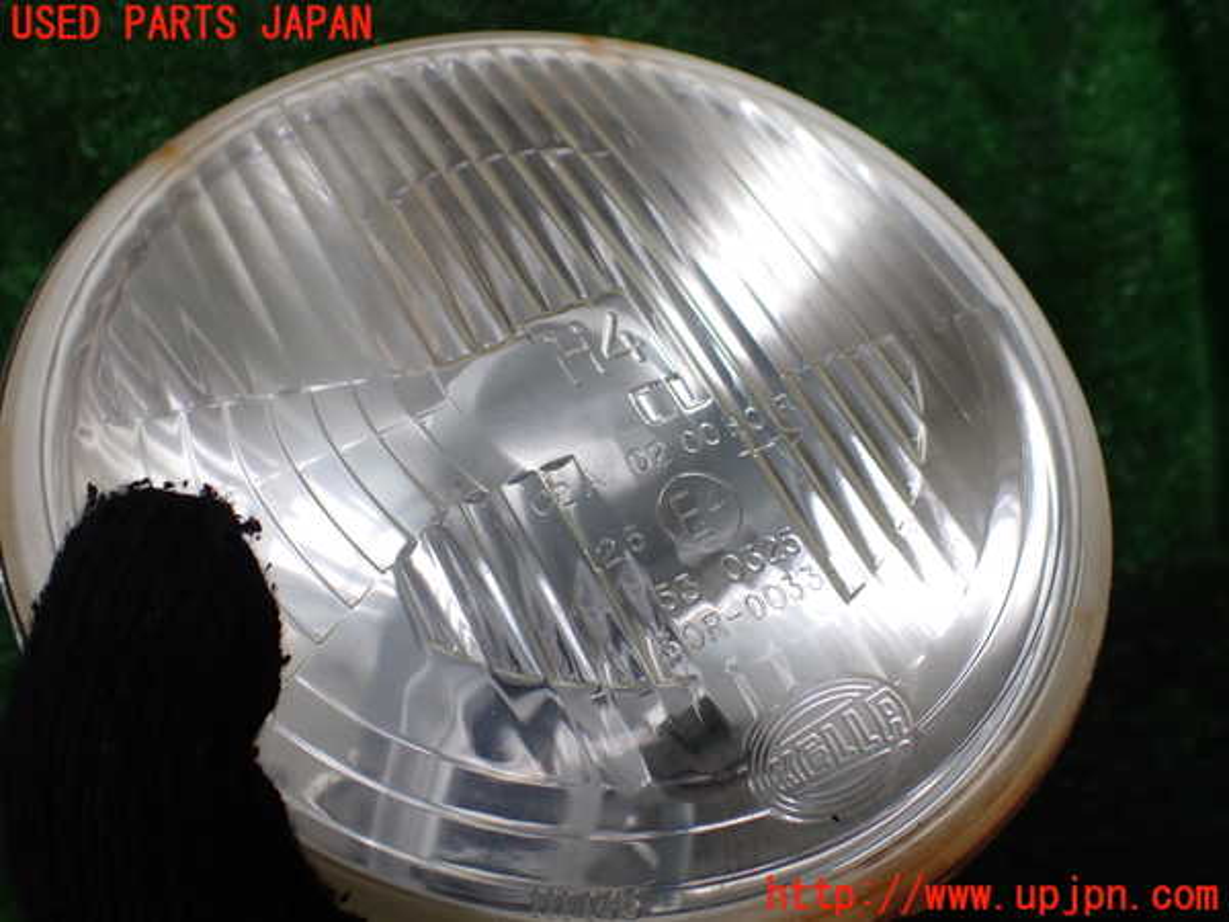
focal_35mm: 30
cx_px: 614
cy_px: 461
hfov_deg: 60.0
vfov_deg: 46.8
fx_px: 1065
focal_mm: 5.4
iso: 160
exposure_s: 1/125
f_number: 2.3
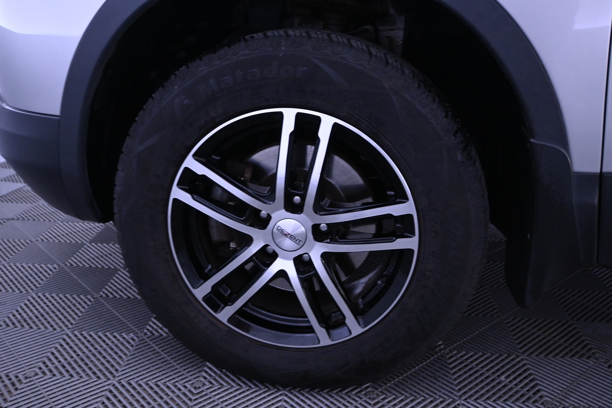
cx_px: 306
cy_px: 204
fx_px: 574
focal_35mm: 34
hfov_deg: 56.1
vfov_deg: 39.1
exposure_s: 1/40
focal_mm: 22.5
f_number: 4
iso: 1800
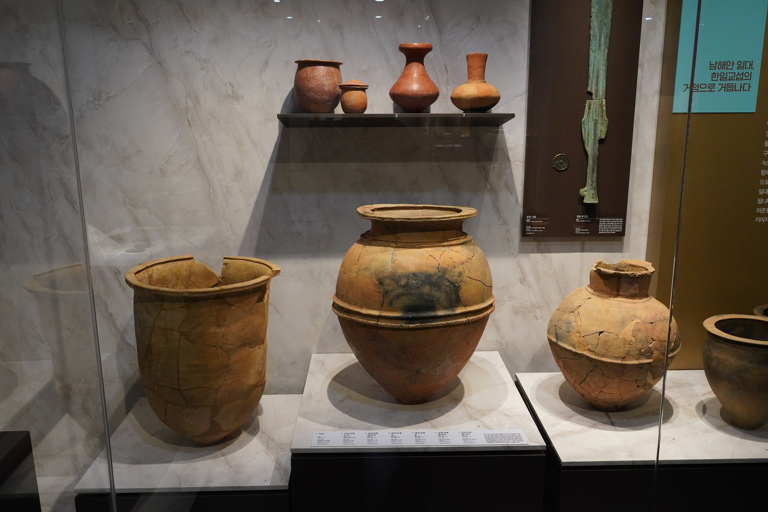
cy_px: 256
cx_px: 384
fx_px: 661
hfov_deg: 60.3
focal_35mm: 31
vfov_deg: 42.3
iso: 6400
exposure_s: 1/100
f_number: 10
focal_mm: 31
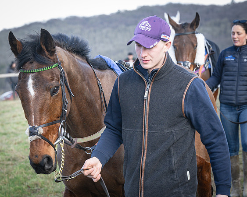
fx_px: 1179
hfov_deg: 12.0
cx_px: 148
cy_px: 87
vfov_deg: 9.6
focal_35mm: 161
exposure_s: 1/320
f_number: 5
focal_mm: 84
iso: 400
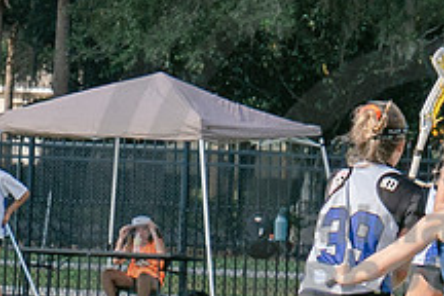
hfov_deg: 3.5
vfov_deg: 2.3
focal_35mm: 596
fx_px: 7350
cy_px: 257
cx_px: 511
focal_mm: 70
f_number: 5.6
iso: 250
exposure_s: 1/800
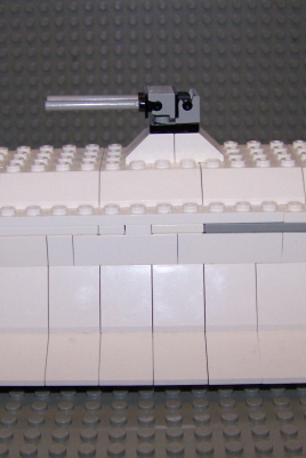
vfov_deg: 31.9
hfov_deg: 21.6
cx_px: 128
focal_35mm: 63
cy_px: 244
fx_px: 802
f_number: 2.8
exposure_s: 1/60
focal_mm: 6.3
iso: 140
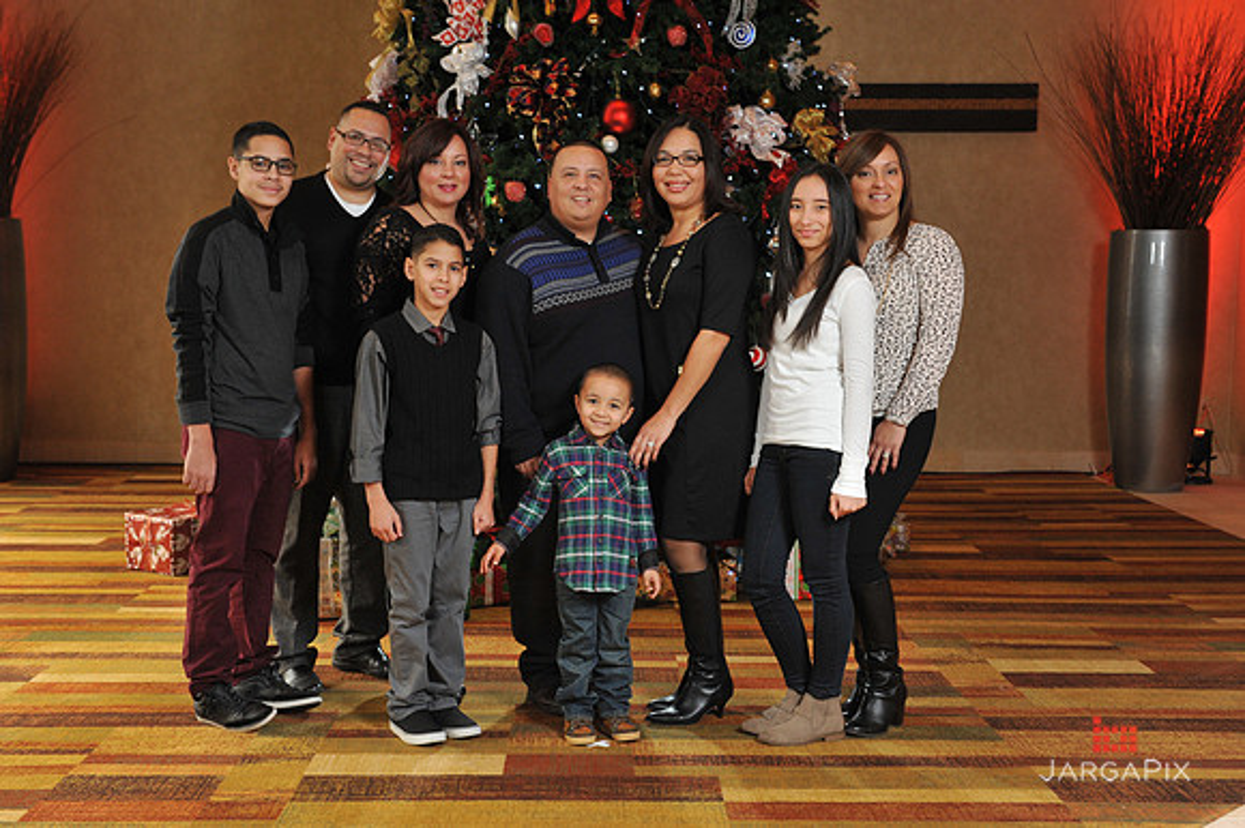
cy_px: 414
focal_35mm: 45
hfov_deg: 43.6
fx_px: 1555
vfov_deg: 29.8
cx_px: 622
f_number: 6.3
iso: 1600
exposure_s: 1/100
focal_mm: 45
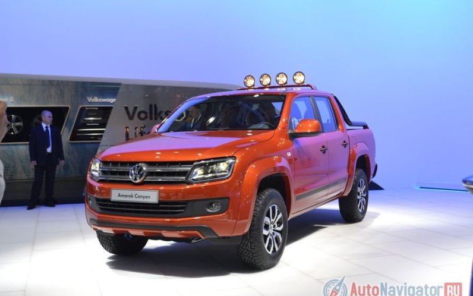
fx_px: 554
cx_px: 236
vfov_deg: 29.9
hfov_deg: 46.2
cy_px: 155
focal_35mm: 43
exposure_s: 1/100
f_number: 5
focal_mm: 28
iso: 400
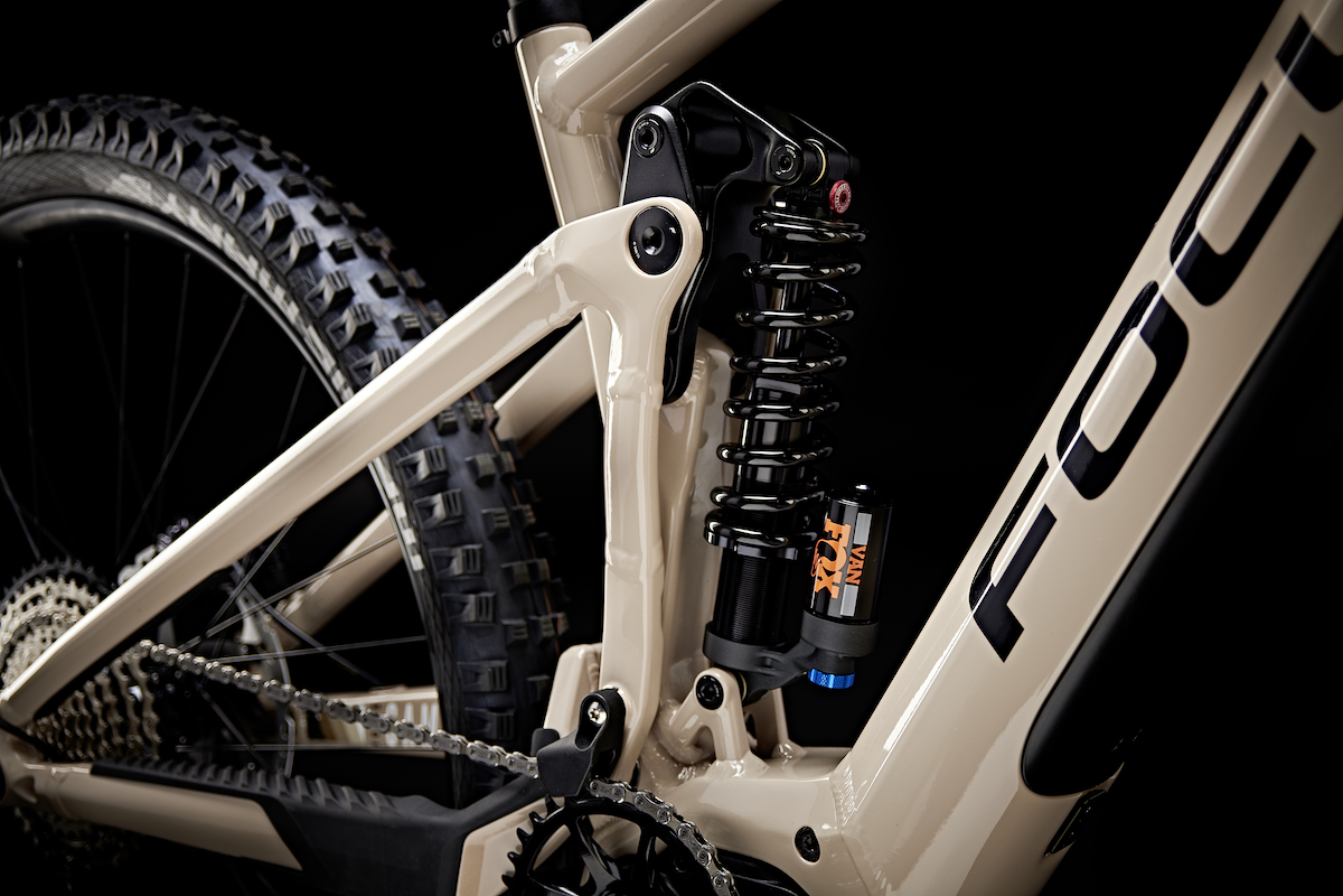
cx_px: 672
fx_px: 1791
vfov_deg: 28.1
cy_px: 448
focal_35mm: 48
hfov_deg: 41.1
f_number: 4.5
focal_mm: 48
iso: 31
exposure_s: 1/80
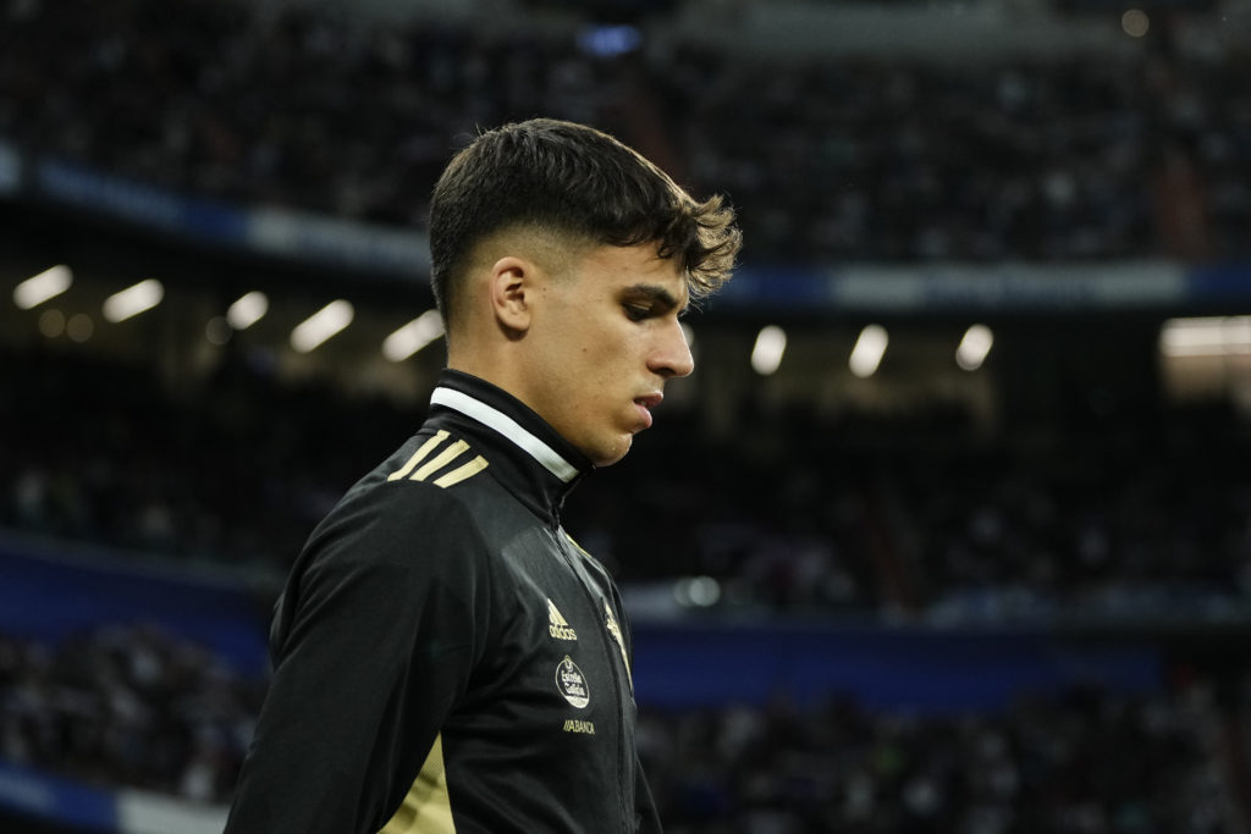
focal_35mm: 105
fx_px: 3649
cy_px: 417
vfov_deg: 13.0
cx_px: 626
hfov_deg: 19.5
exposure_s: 1/2000
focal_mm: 70
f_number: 2.8
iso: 2500
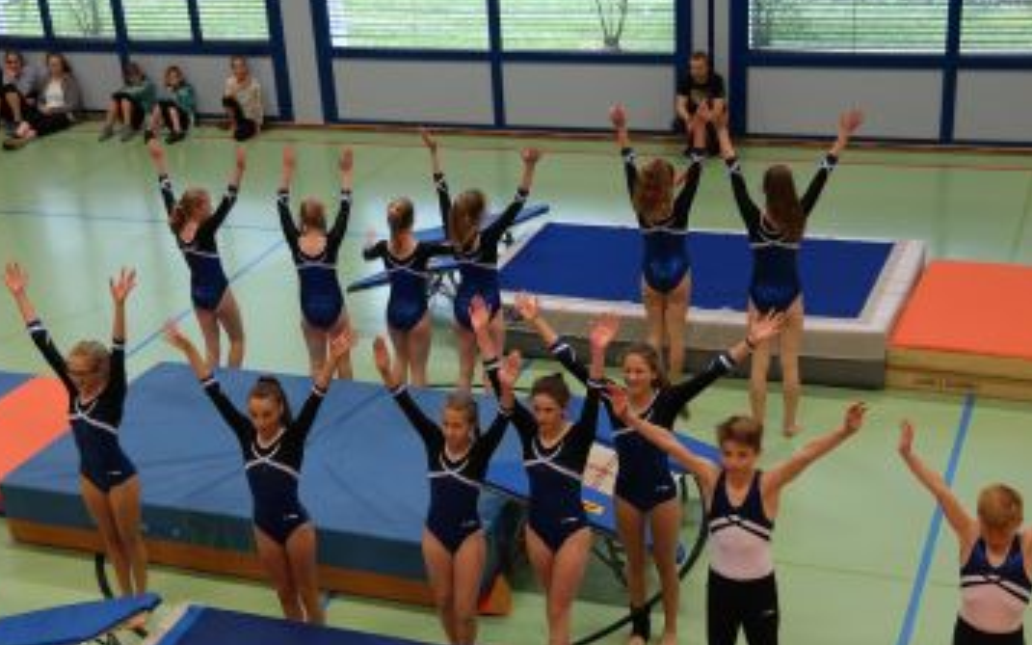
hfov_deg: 38.2
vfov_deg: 24.3
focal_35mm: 53
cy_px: 441
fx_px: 1490
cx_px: 468
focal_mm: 19
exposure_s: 1/40
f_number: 3.5
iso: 400
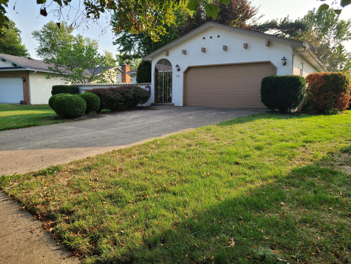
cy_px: 132
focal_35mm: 26
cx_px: 176
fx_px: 264
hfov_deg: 67.3
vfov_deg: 53.1
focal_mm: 5.4
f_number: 1.8
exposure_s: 1/577
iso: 40
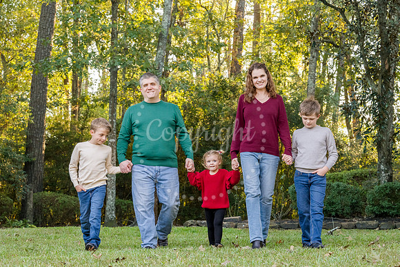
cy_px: 144
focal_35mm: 93
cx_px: 213
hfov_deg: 21.8
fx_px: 1037
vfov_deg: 14.7
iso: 2000
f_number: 8
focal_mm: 79
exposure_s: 1/200
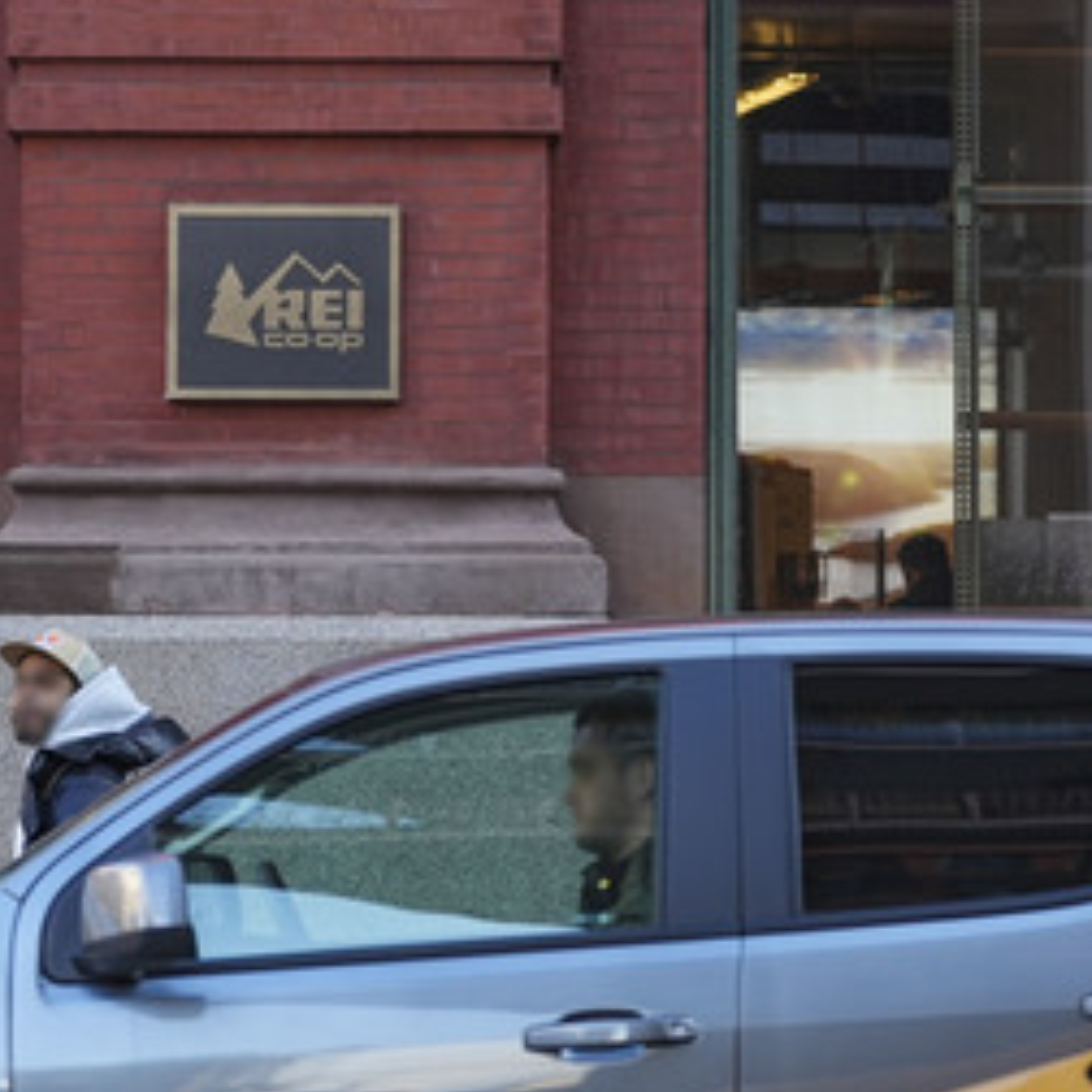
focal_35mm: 256
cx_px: 511
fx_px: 9137
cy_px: 550
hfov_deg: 6.8
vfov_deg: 6.8
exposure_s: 1/320
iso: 1600
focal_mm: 169
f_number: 6.3
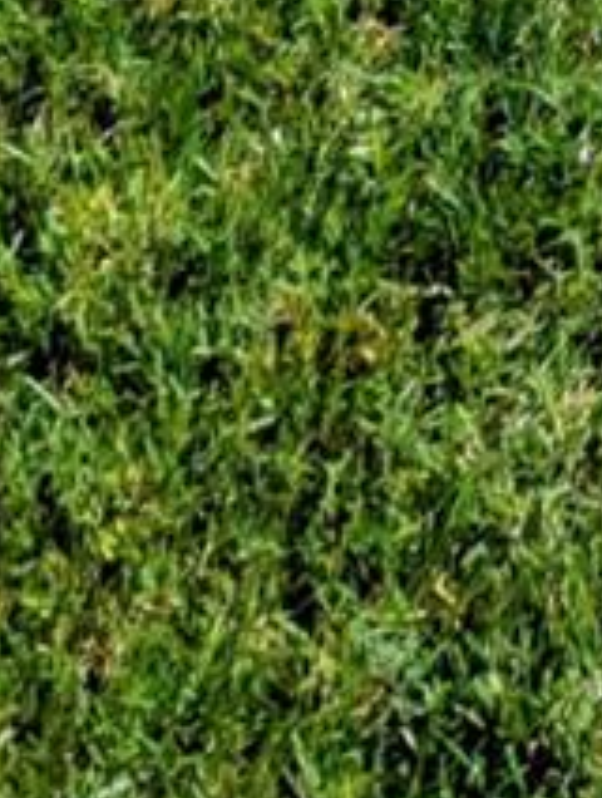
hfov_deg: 13.9
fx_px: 2125
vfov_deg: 10.2
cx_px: 1153
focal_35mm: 92
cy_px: -1846
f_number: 2.2
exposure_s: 1/1513
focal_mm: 1.95
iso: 43
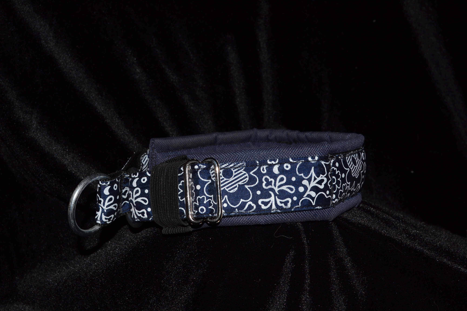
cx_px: 234
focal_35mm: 45
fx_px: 584
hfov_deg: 43.6
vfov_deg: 29.9
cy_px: 156
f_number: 8
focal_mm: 30
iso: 100
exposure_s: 1/60
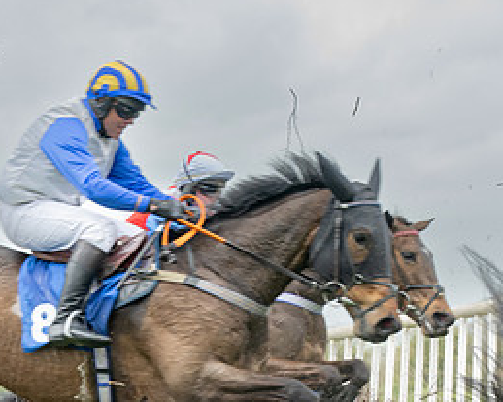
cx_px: 388
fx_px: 3051
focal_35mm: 205
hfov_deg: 9.4
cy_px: 402
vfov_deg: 7.5
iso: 400
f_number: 5
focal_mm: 70
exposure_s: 1/640
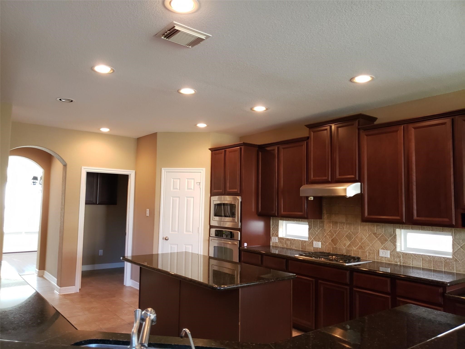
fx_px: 349
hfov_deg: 67.3
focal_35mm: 26
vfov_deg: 53.1
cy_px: 174
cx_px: 232
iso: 320
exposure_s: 1/60
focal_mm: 4.3
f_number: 1.5
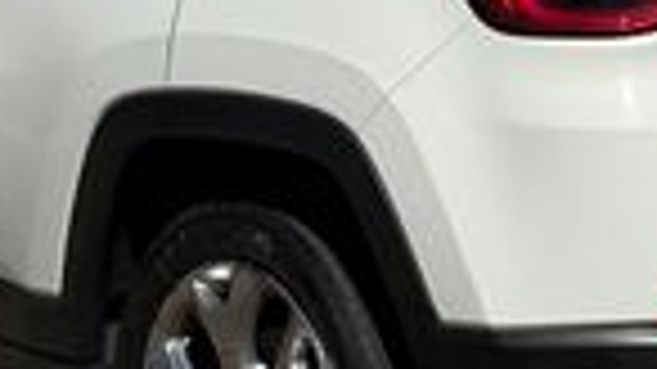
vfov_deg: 7.2
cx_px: 342
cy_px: 14
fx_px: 2943
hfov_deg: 12.7
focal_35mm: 169
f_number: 1.78
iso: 64
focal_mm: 6.76
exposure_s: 1/8772
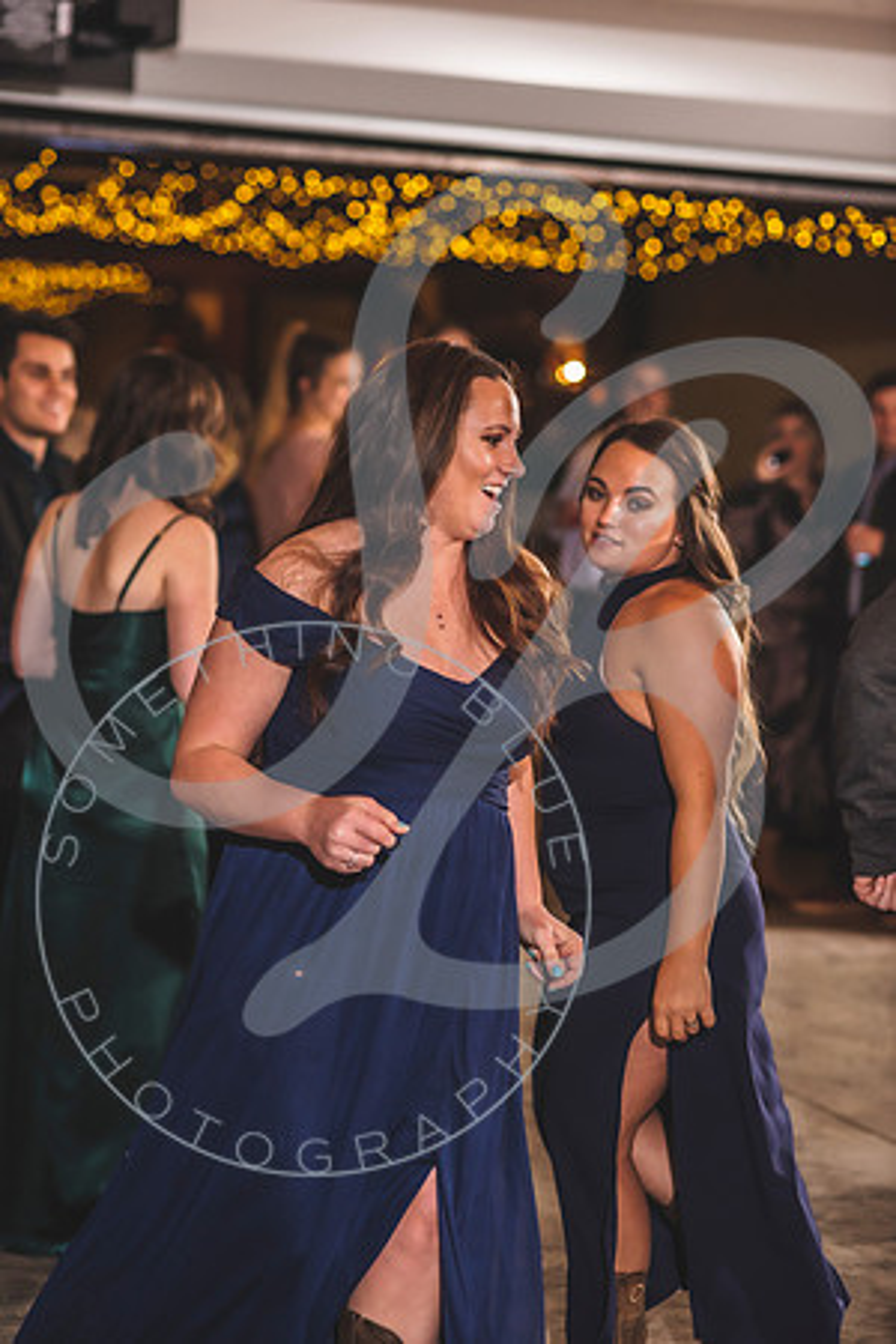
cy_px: 672
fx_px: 3173
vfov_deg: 23.9
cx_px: 448
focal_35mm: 85
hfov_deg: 16.1
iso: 800
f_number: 2.8
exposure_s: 1/200
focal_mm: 85
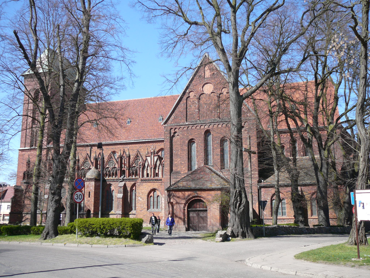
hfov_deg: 52.6
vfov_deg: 40.7
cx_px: 185
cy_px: 139
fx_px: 374
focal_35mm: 35
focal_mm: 5.2
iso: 80
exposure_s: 1/500
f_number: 2.8
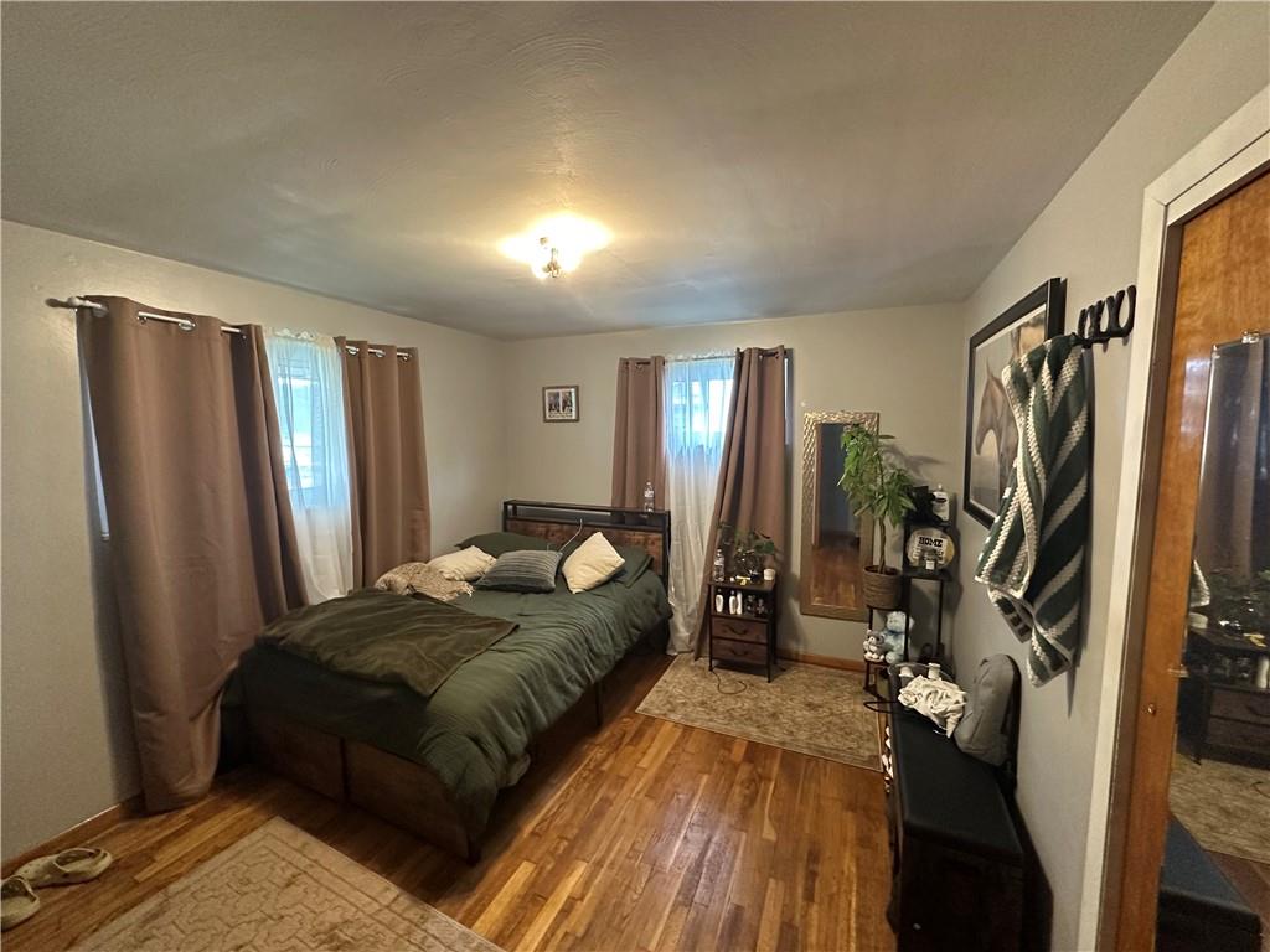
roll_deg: +0.0
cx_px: 635
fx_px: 514
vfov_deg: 85.7
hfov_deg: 102.1
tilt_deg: -4.9
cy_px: 476
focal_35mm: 14
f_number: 2.2
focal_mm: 2.22
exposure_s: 1/60
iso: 500
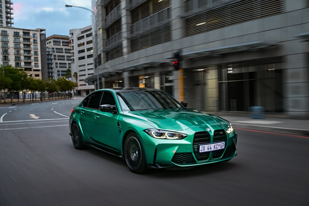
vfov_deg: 36.8
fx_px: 309
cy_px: 103
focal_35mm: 36
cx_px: 154
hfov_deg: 53.2
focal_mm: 36
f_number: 4.8
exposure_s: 1/15
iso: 720
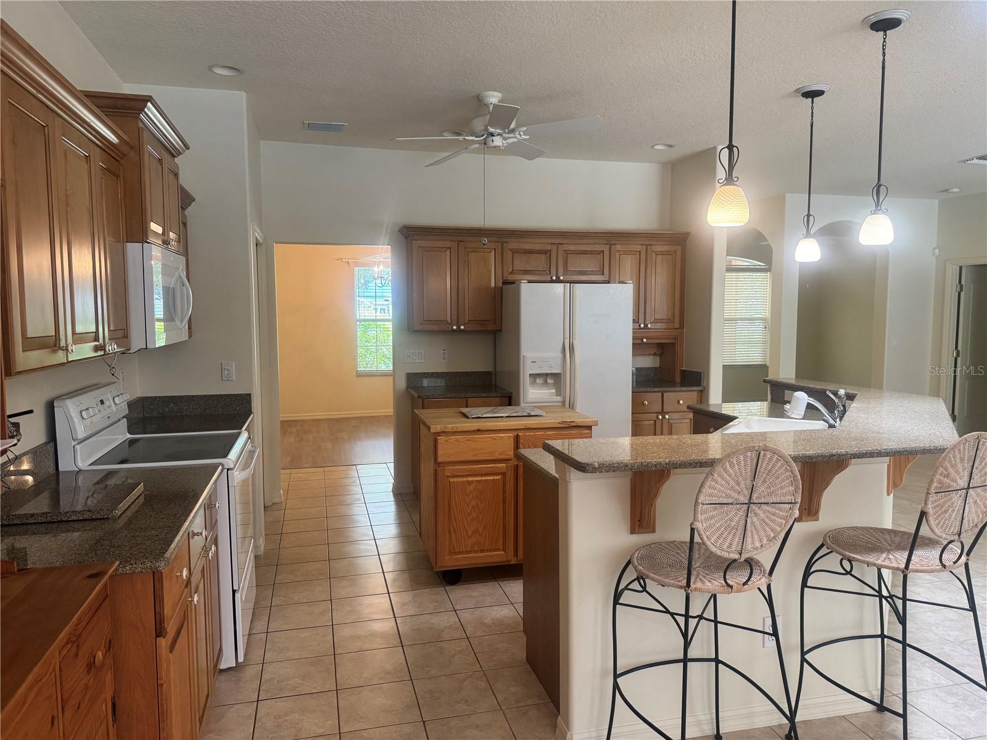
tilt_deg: -4.7
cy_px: 370
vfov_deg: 56.8
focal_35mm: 24
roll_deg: +0.0
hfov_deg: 71.6
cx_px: 494
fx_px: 684
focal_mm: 6.76
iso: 200
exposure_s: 1/120
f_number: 1.78
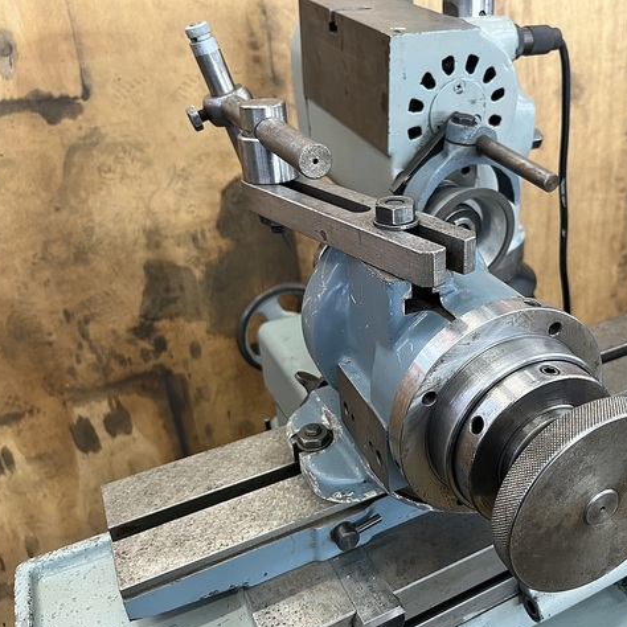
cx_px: 407
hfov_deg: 51.7
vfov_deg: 52.5
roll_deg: +3.1
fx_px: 635
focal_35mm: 31
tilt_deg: -27.7
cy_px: 316
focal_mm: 5.1
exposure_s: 1/65
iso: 125
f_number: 1.6
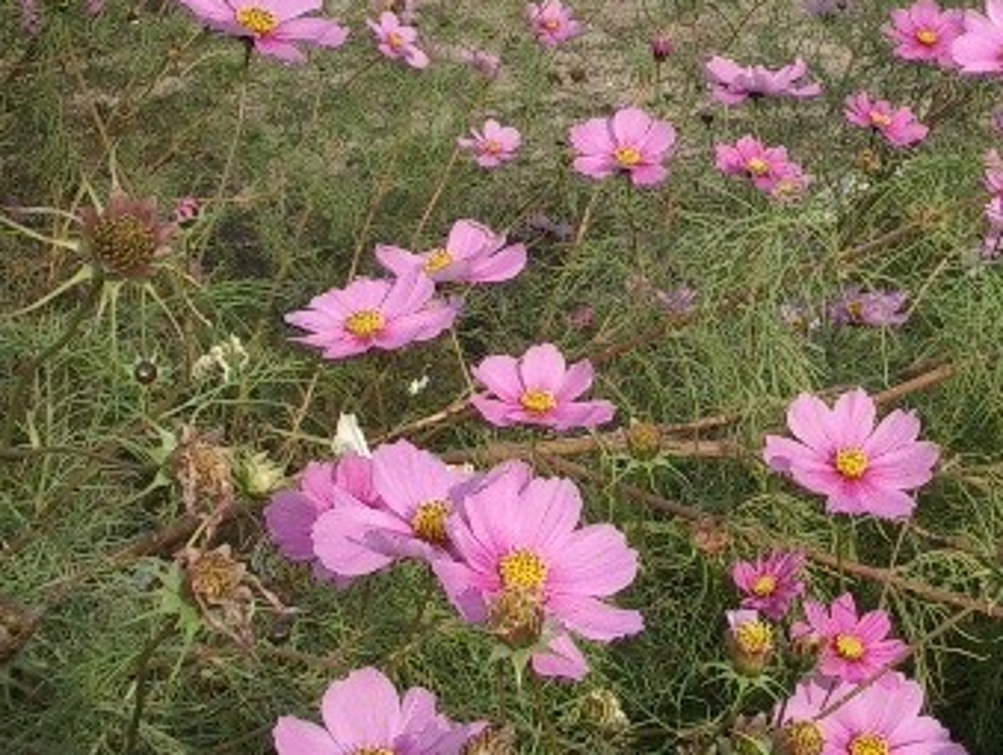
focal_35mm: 66
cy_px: 290
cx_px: 737
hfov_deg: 29.0
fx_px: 1914
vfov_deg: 22.3
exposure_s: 1/320
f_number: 4.3
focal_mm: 5.8
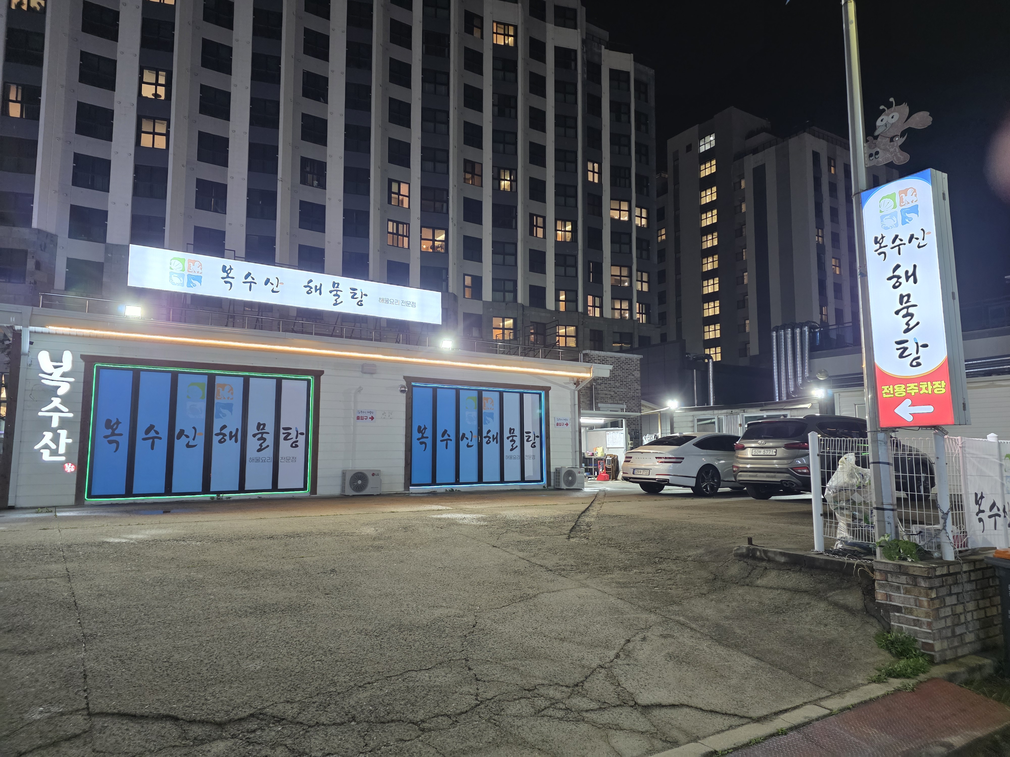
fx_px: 671
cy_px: 378
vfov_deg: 58.9
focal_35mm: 23
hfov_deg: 73.9
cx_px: 505
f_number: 1.7
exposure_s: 1/120
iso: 640
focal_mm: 6.25
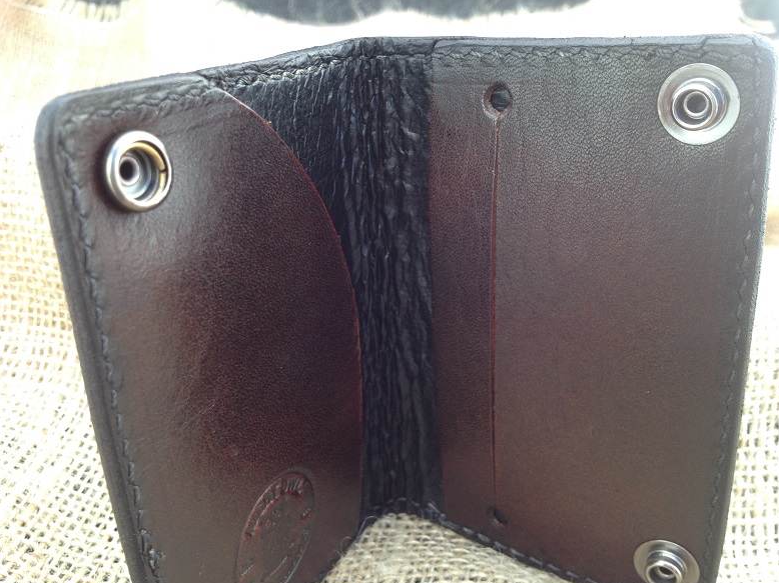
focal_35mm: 36
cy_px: 298
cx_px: 383
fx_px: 810
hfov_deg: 51.4
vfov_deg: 39.6
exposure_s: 1/120
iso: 64
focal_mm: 4.28
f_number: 2.4
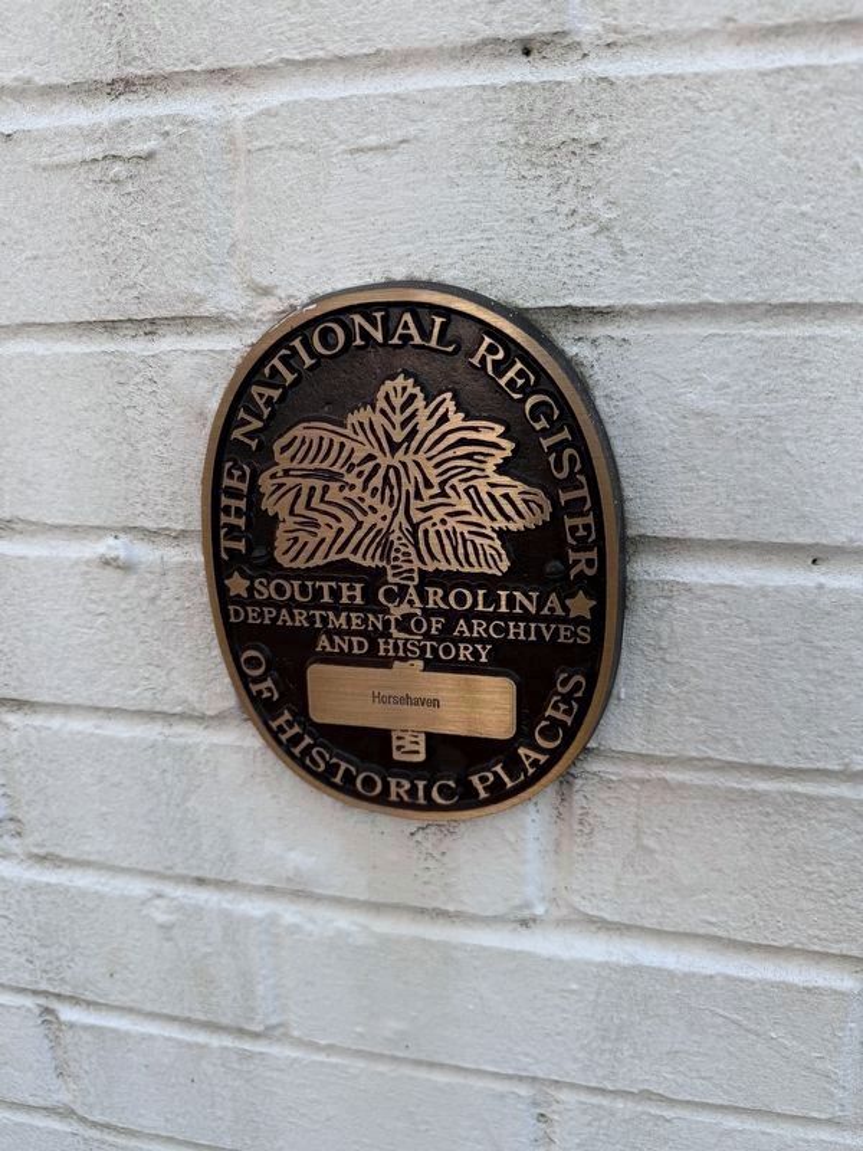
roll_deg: -0.2
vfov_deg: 71.6
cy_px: 576
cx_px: 432
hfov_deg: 56.8
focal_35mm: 24
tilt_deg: -10.4
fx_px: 798
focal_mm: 6.76
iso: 80
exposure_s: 1/521
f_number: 1.78
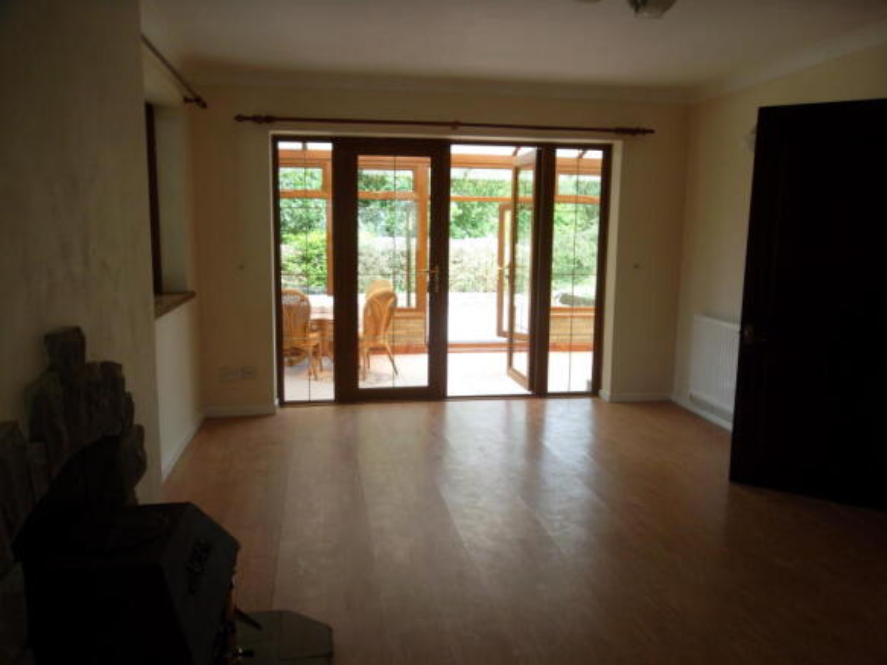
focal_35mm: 27
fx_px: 692
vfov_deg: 51.3
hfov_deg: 65.3
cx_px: 444
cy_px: 332
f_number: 3.5
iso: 80
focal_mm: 4.9
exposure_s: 1/60
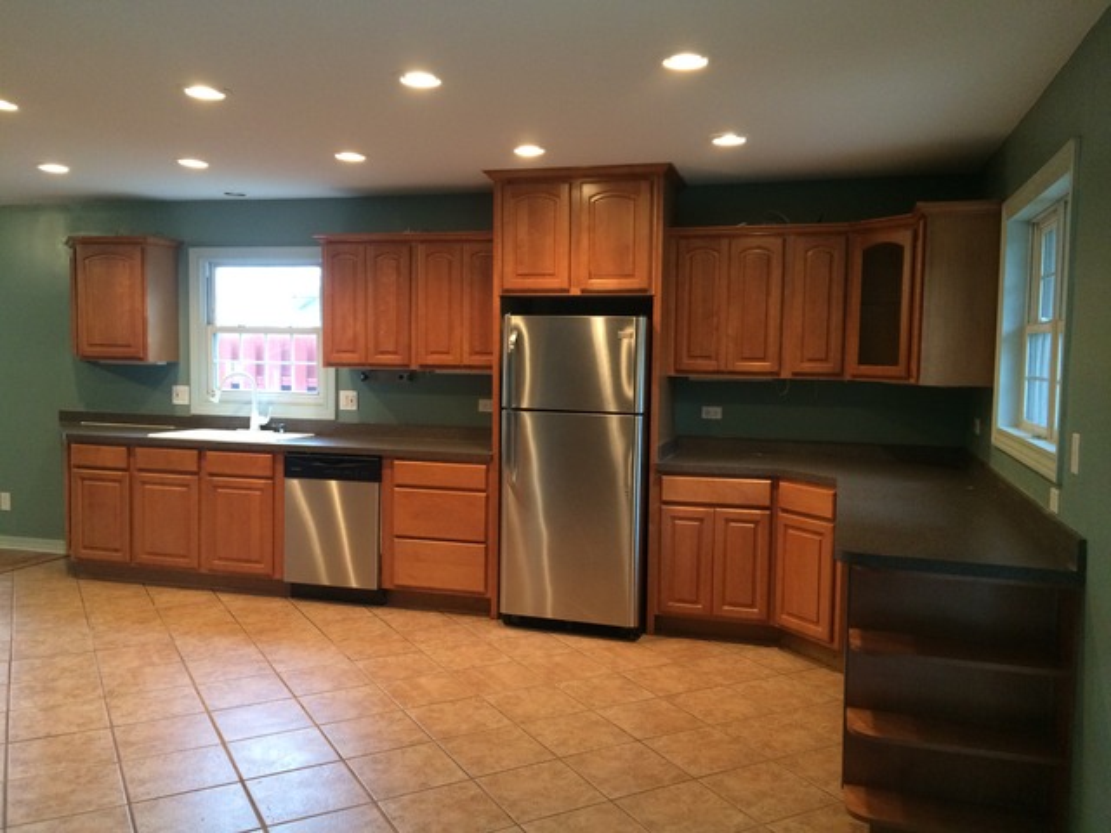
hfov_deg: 61.7
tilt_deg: -4.0
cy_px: 416
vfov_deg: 48.2
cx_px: 556
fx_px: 931
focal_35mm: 29
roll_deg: -0.5
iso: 200
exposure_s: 1/30
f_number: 2.2
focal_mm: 4.15
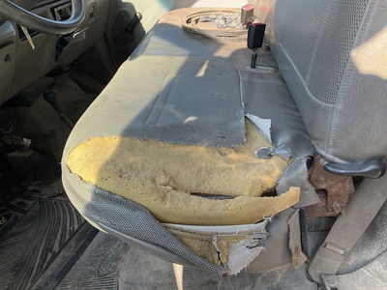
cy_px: 145
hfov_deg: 61.7
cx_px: 194
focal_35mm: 29
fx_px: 324
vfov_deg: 48.2
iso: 20
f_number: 1.8
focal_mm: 3
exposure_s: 1/192
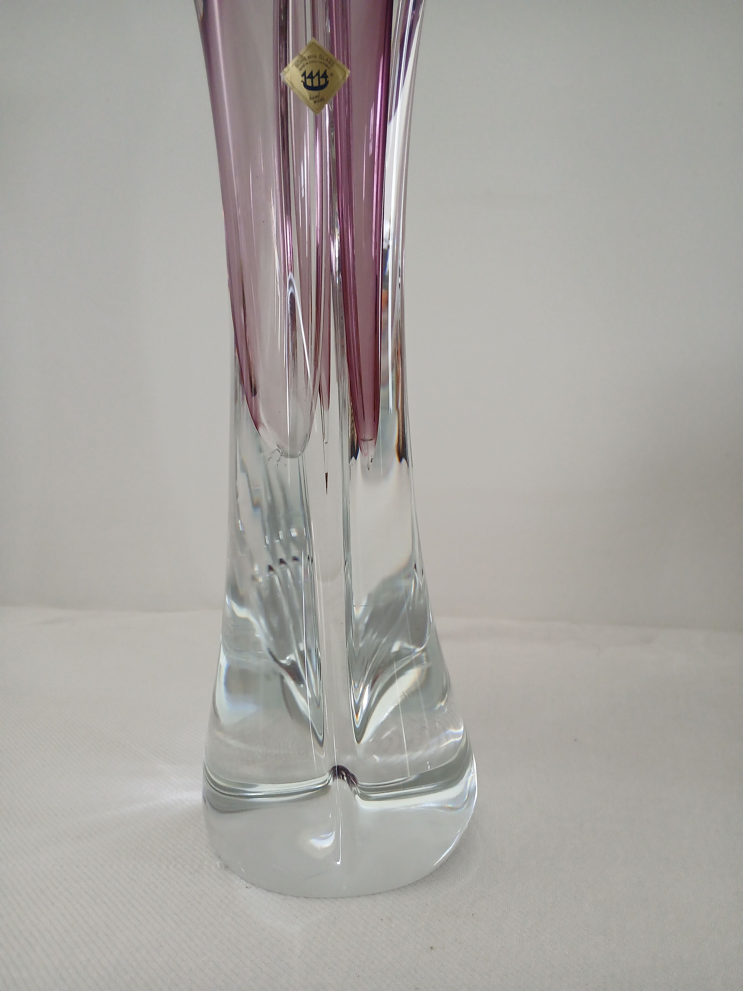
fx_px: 744
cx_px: 372
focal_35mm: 26
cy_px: 496
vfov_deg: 67.3
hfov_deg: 53.1
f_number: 1.8
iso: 160
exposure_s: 1/50
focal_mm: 3.98
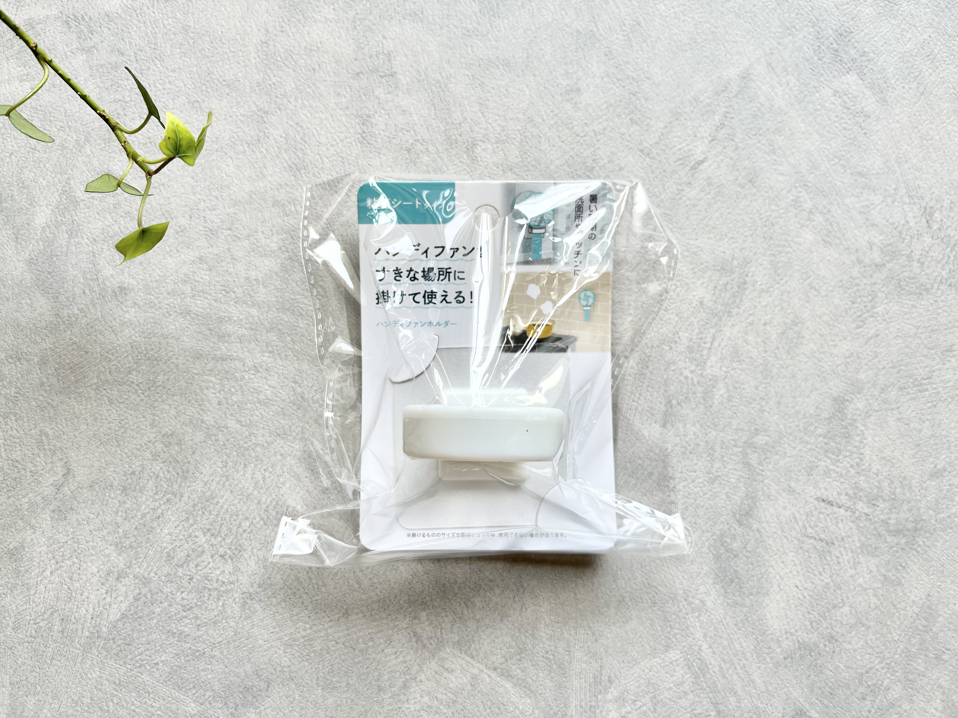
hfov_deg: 67.3
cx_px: 479
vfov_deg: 53.1
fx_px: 720
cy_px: 359
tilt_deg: -83.3
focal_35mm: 26
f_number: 1.6
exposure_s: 1/343
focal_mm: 5.1
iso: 50
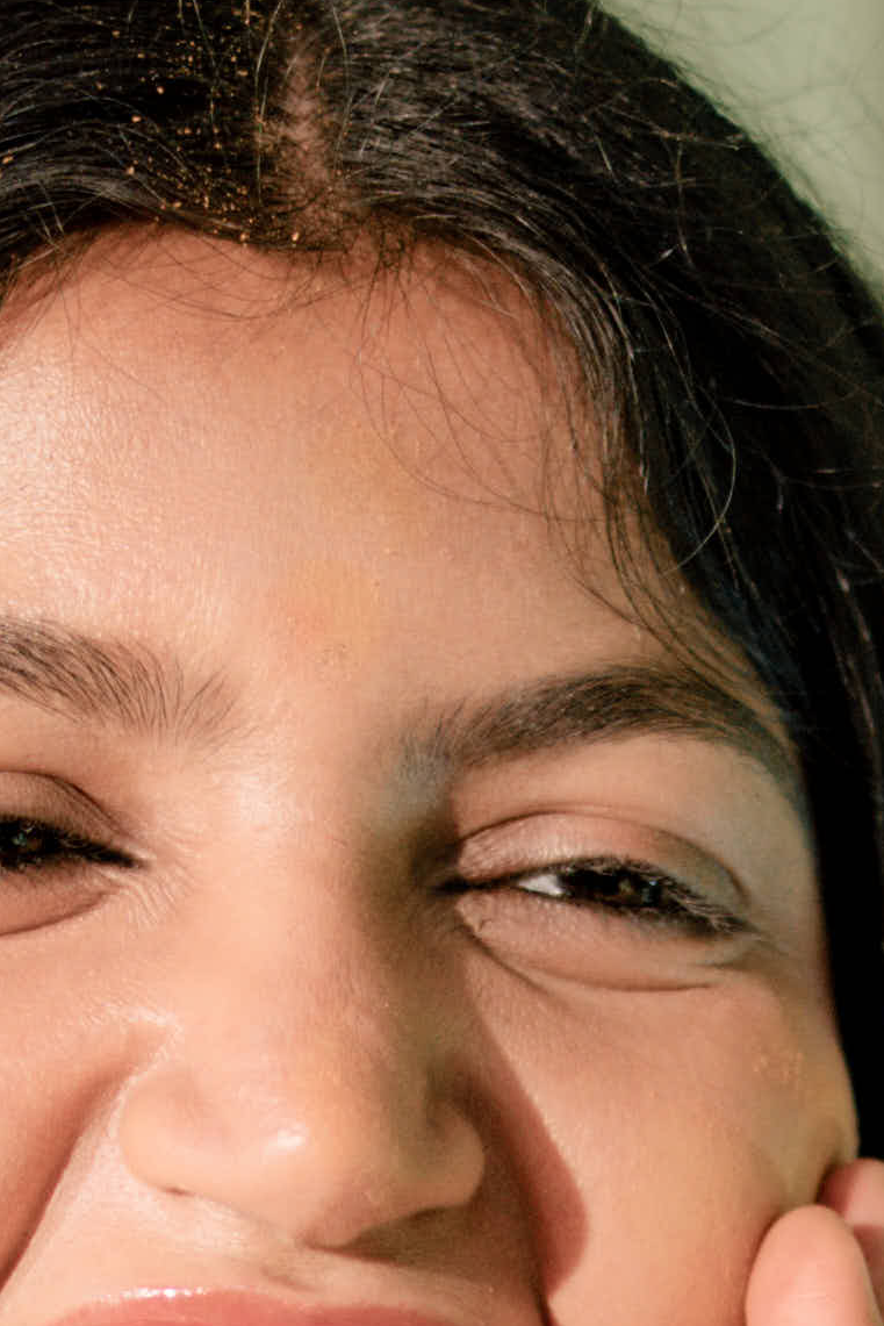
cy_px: 2410
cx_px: 975
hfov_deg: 6.4
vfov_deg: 9.1
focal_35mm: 215
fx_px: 7916
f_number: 1.6
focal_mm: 35
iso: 640
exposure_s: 1/320
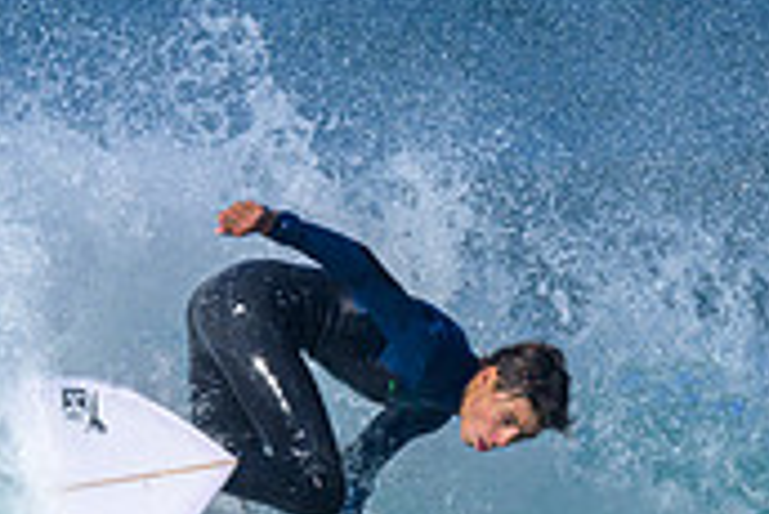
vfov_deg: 0.4
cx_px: -9
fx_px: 79379
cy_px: 828
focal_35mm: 3713
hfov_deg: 0.6
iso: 220
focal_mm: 800
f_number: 6.3
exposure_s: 1/2000
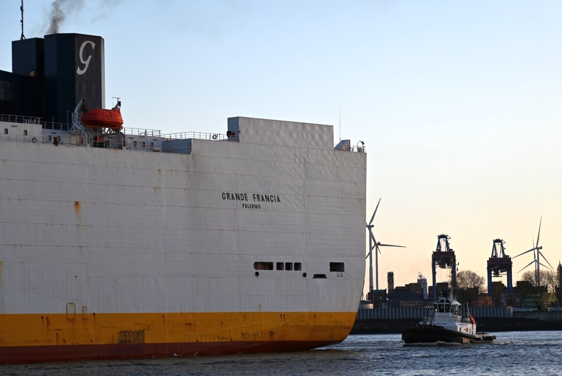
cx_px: 281
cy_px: 188
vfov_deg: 11.4
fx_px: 1875
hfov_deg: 17.0
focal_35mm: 120
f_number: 6.3
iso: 100
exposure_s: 1/320
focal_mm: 120
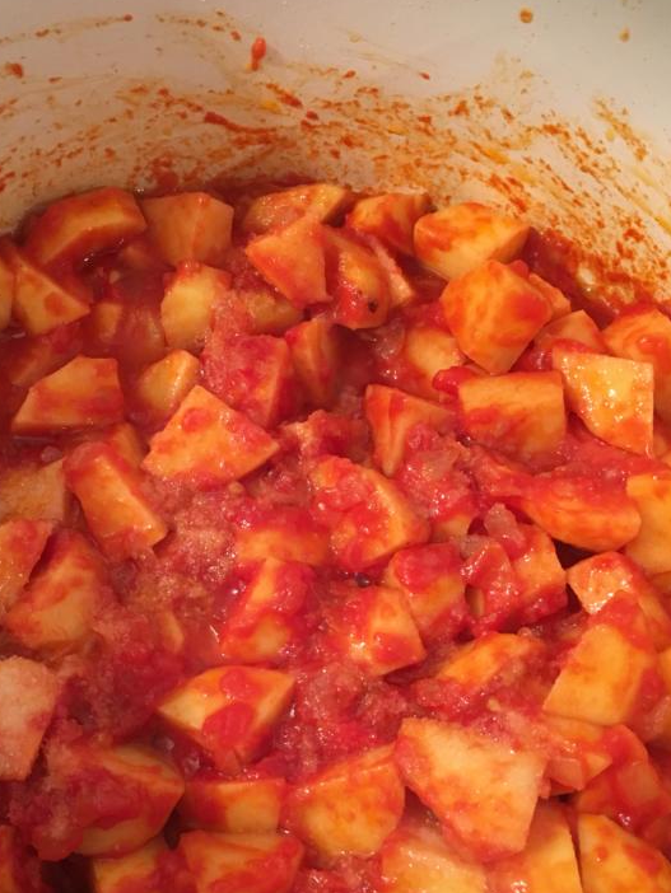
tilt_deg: -66.1
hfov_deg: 37.6
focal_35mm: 38
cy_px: 547
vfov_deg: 48.6
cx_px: 278
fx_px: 982
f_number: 2.2
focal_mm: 4.15
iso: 250
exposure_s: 1/33
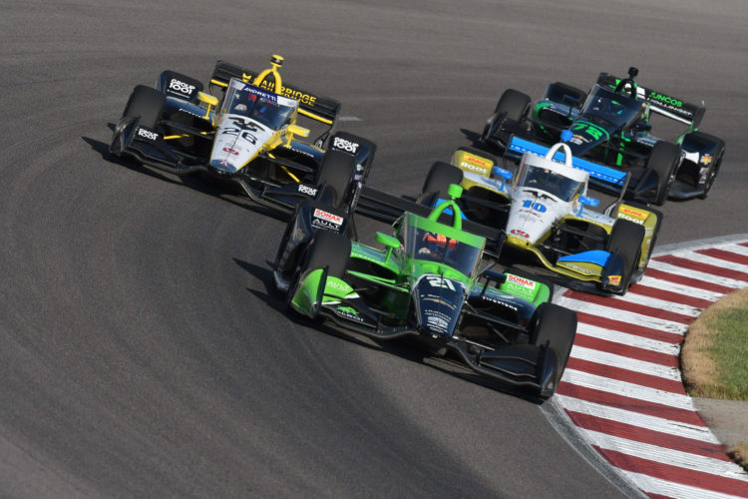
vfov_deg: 3.1
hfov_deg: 4.6
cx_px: 374
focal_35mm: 450
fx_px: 9349
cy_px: 250
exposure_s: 1/2500
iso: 1000
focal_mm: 300
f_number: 11
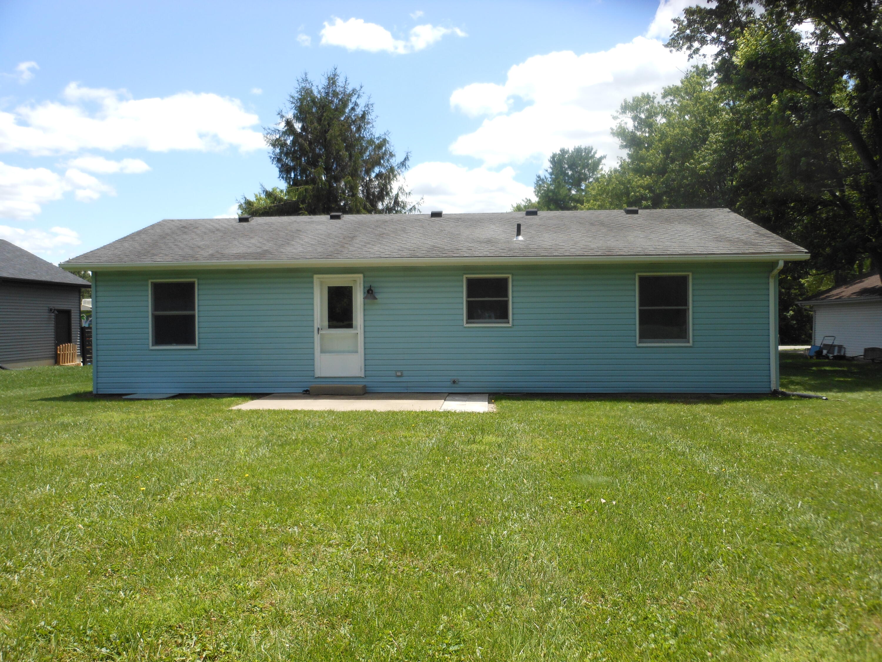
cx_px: 441
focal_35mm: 28
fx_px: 713
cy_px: 331
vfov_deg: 49.7
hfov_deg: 63.4
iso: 80
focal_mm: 5
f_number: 3.7
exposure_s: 1/500
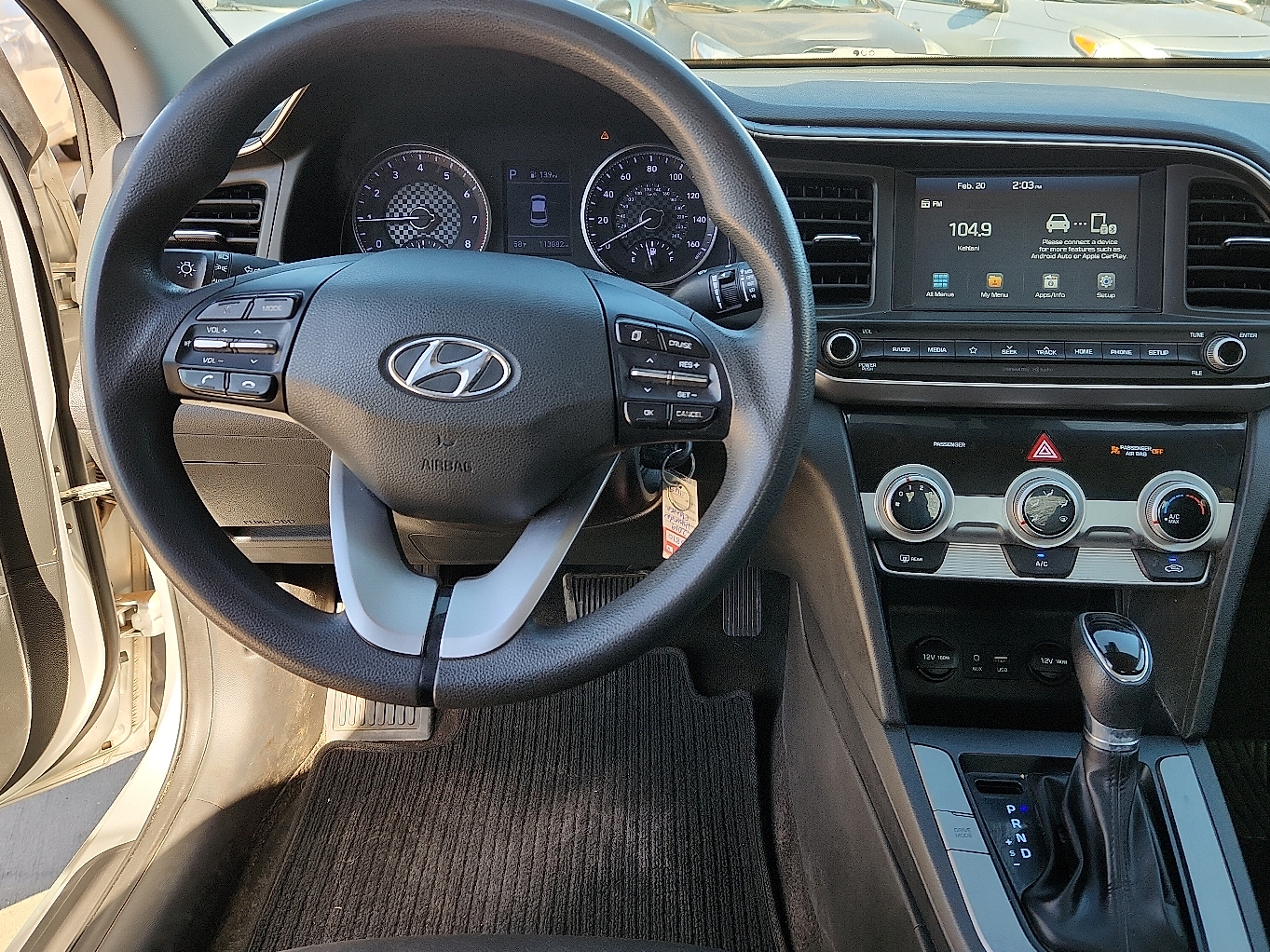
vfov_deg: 51.3
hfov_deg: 65.2
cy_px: 433
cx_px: 688
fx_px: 990
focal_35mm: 27
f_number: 1.8
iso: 59
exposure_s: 1/119
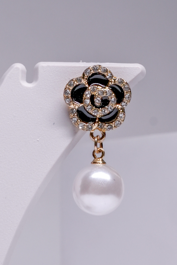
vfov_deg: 38.2
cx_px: 88
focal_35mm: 52
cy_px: 132
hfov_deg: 26.0
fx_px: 383
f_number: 9
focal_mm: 35
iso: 500
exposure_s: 1/100
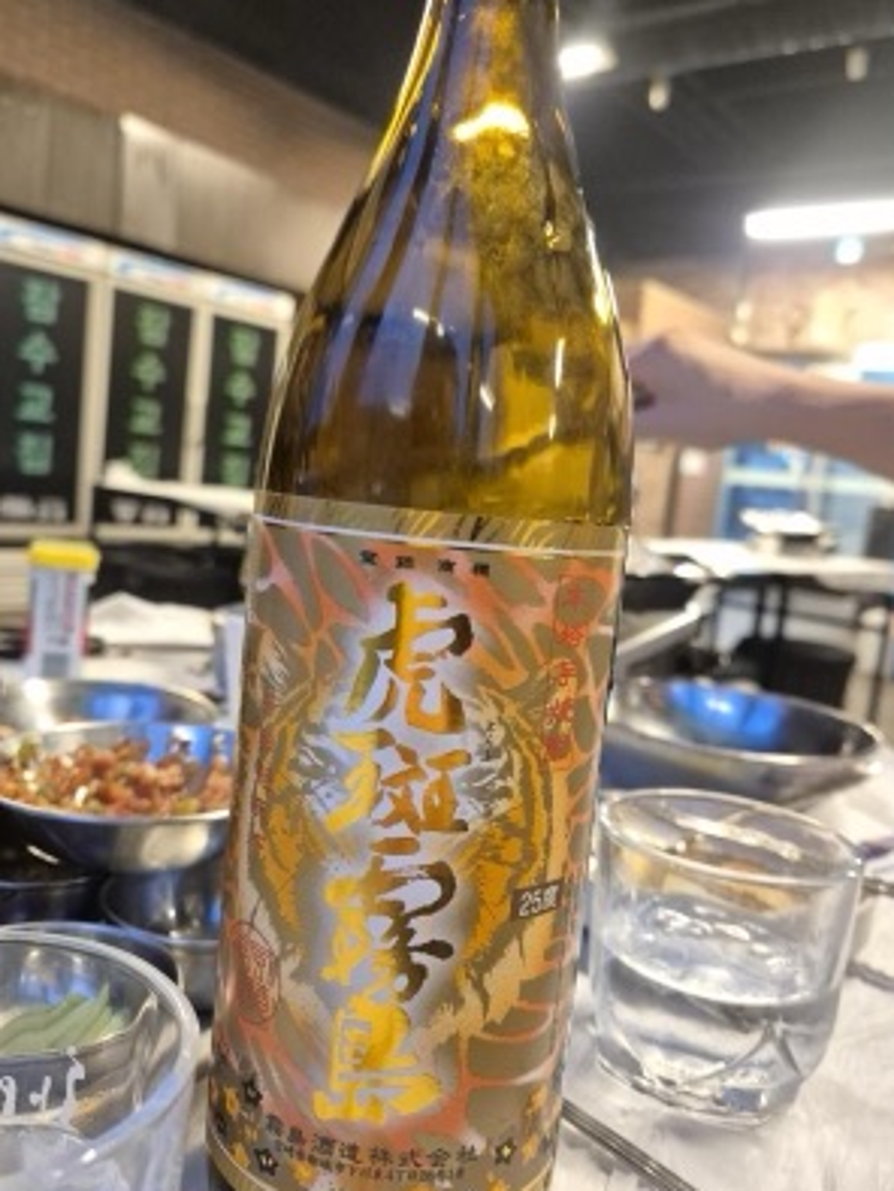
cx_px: 396
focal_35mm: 28
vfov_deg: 63.4
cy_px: 580
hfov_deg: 49.7
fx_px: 963
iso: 1250
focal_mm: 5.4
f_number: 1.8
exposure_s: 1/60
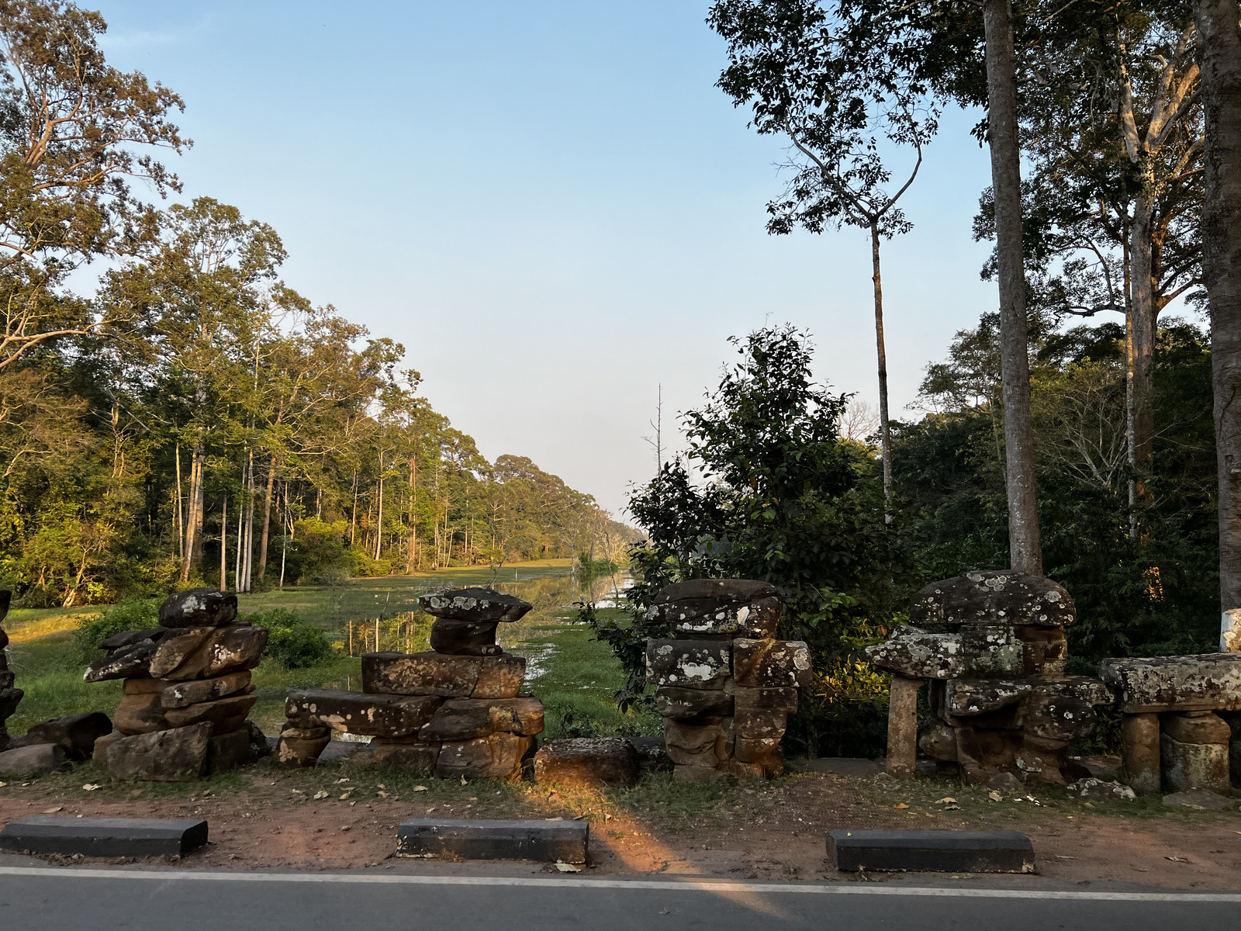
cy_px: 466
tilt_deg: +3.5
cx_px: 620
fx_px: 932
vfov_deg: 53.1
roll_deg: +1.8
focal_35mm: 26
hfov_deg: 67.3
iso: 50
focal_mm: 5.7
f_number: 1.5
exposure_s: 1/1468
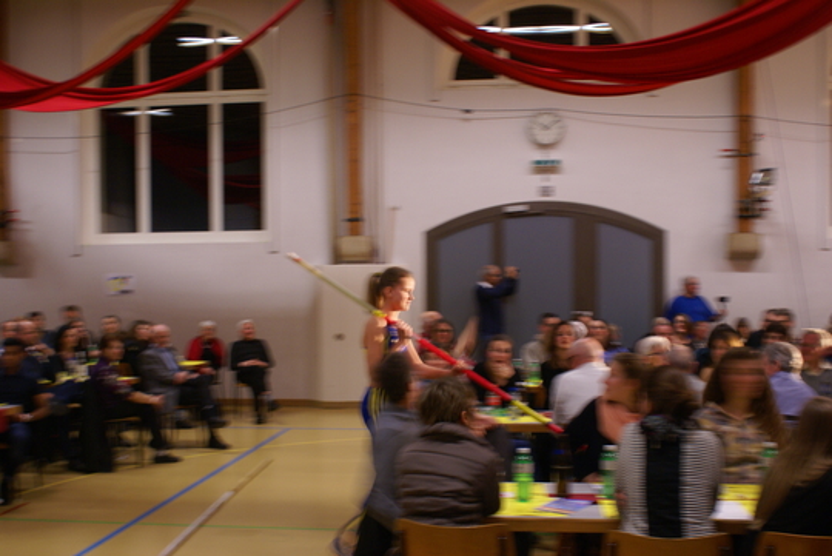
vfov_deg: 34.3
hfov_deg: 49.5
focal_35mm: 39
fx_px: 902
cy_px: 278
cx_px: 416
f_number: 4.5
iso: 400
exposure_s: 1/4
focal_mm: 26
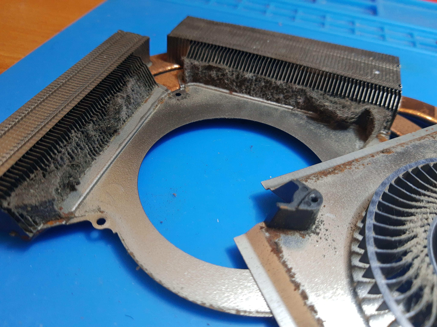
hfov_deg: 67.3
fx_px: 328
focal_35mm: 26
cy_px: 164
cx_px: 218
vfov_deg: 53.1
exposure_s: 1/50
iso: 147
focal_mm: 3.95
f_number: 1.8
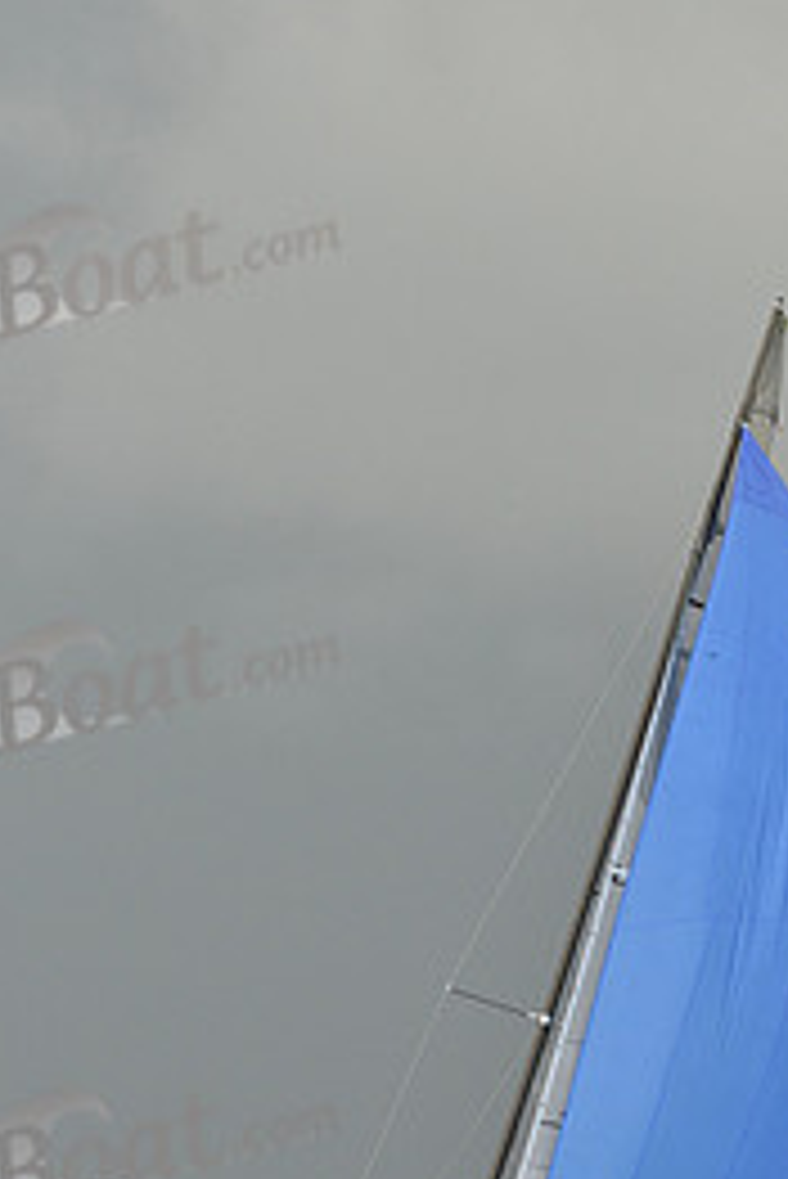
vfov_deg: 3.9
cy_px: 886
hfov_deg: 2.6
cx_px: 574
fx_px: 17410
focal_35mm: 531
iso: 400
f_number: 8
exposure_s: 1/1000
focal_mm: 240
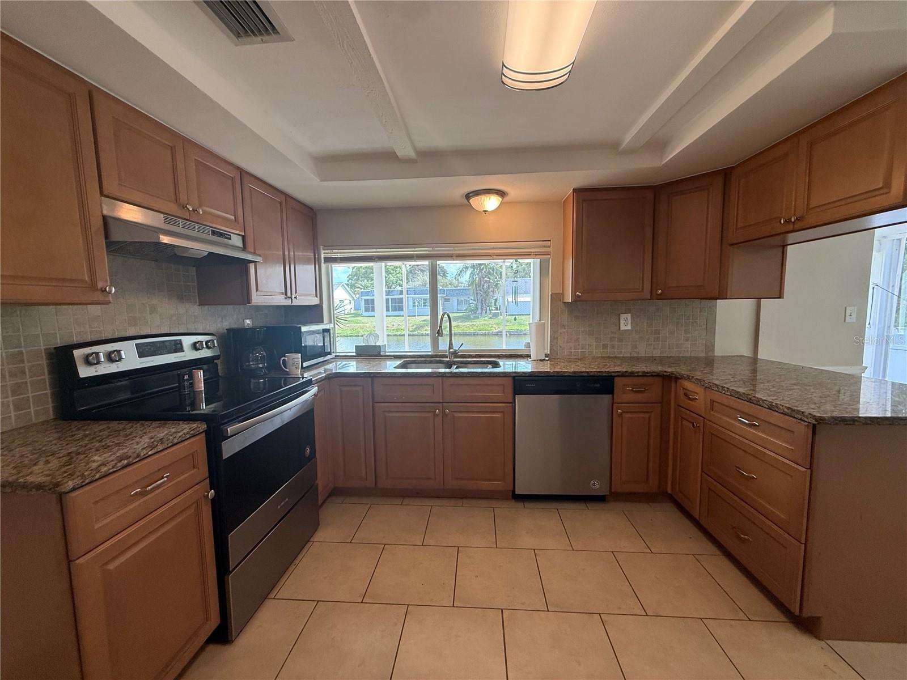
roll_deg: +0.7
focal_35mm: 14
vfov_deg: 85.7
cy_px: 340
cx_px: 454
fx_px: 367
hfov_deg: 102.1
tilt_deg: -4.8
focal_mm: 2.22
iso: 100
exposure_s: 1/120
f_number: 2.2
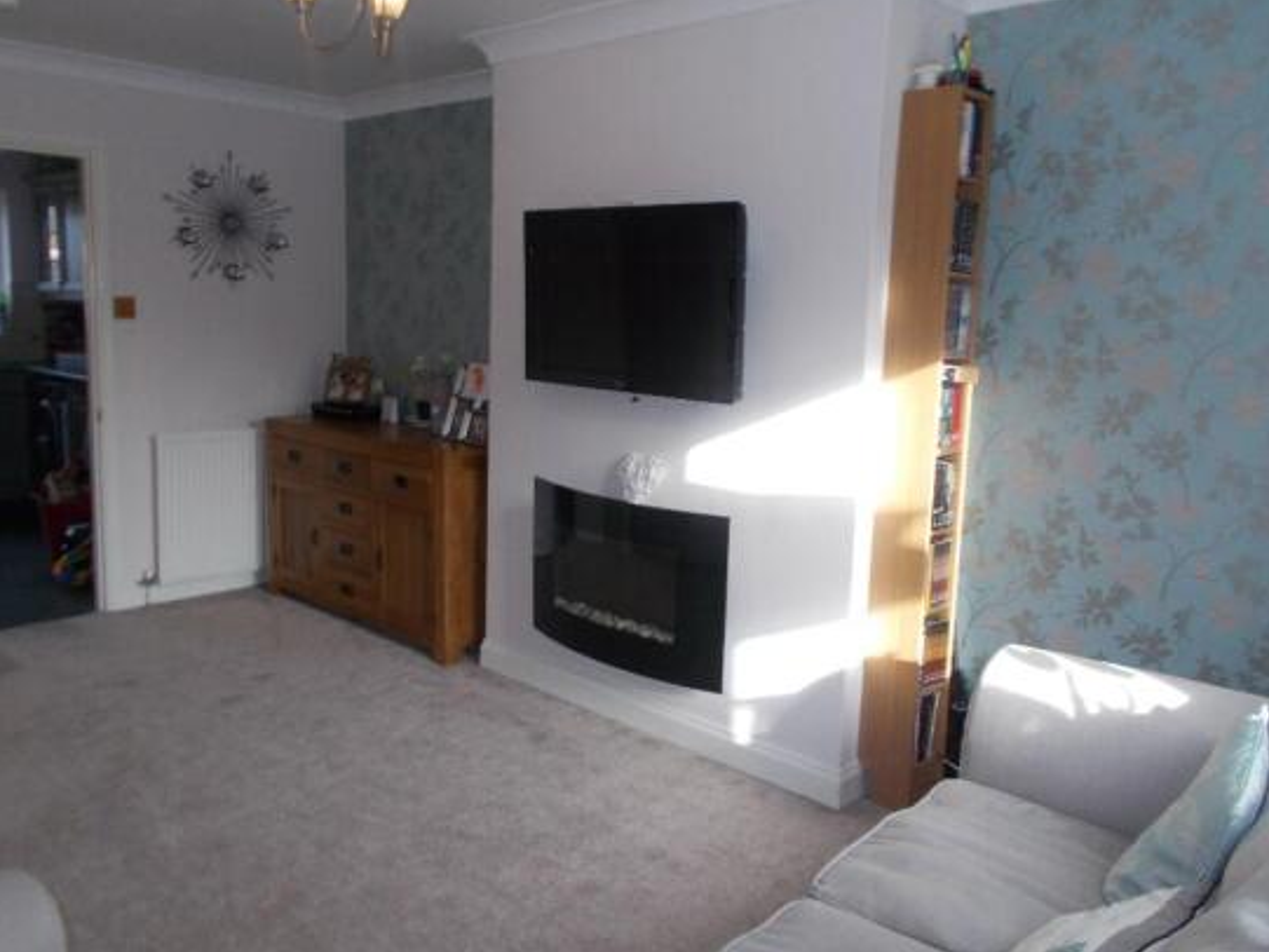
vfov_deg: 49.7
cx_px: 642
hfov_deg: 63.4
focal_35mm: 28
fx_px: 1027
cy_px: 456
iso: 80
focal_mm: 4.6
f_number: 3.2
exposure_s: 1/80
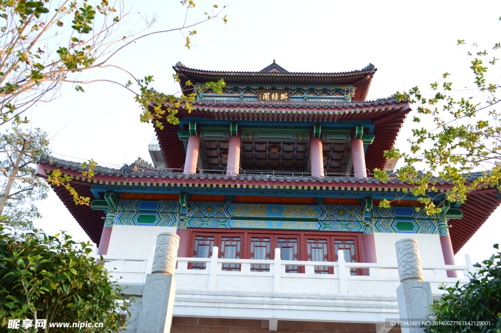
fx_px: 459
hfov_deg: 57.3
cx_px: 250
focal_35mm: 33
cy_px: 166
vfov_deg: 39.9
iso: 400
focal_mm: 22
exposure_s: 1/80
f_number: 8
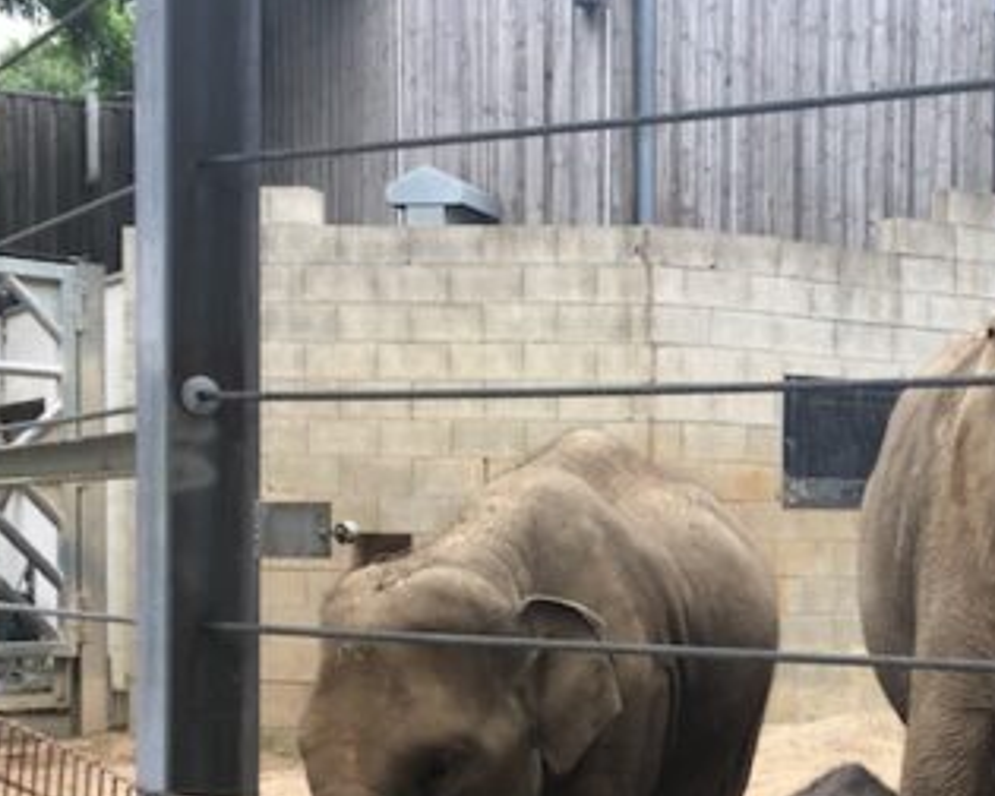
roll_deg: -0.6
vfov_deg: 21.9
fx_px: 2032
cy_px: 622
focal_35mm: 69
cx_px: 865
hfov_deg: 26.7
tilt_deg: -4.1
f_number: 2.2
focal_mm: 4.15
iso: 25
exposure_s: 1/100
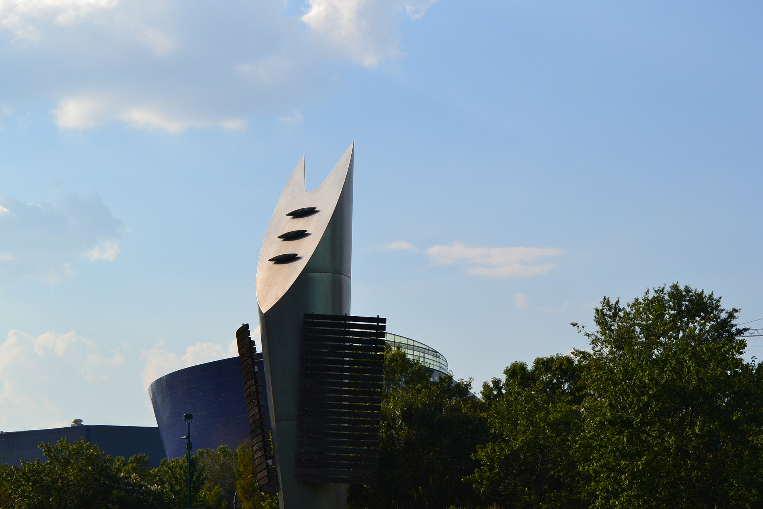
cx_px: 382
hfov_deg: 24.6
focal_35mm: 82
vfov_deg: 16.6
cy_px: 254
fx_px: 1748
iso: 360
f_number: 11
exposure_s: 1/500
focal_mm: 55
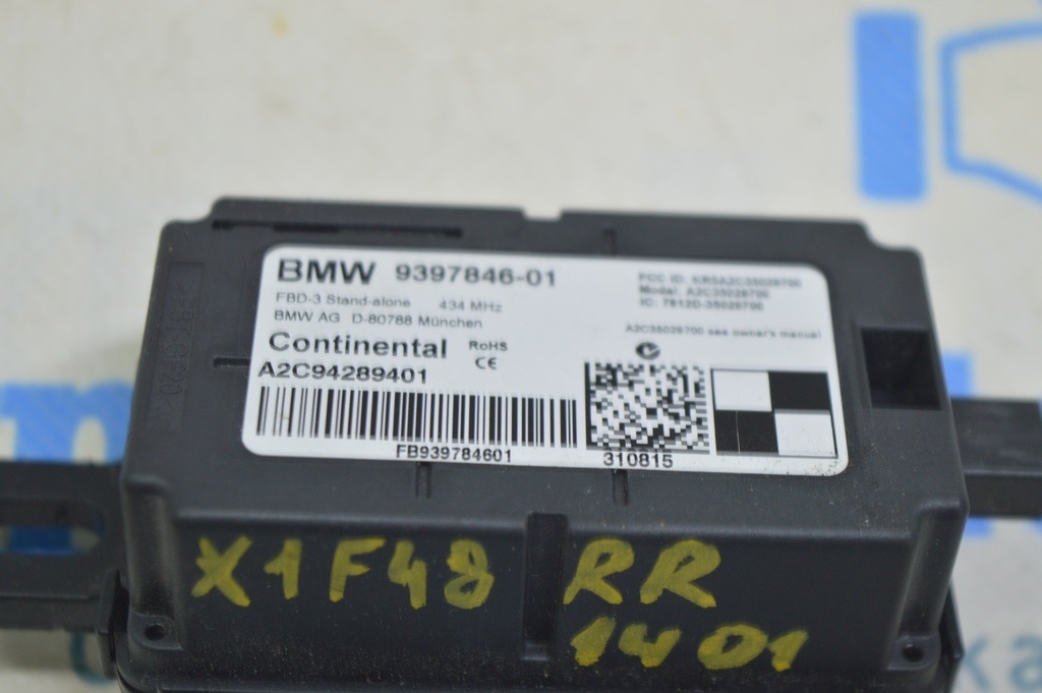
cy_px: 346
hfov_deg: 24.6
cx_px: 521
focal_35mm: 82
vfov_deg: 16.5
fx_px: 2386
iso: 400
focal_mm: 55
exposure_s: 1/20
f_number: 5.6
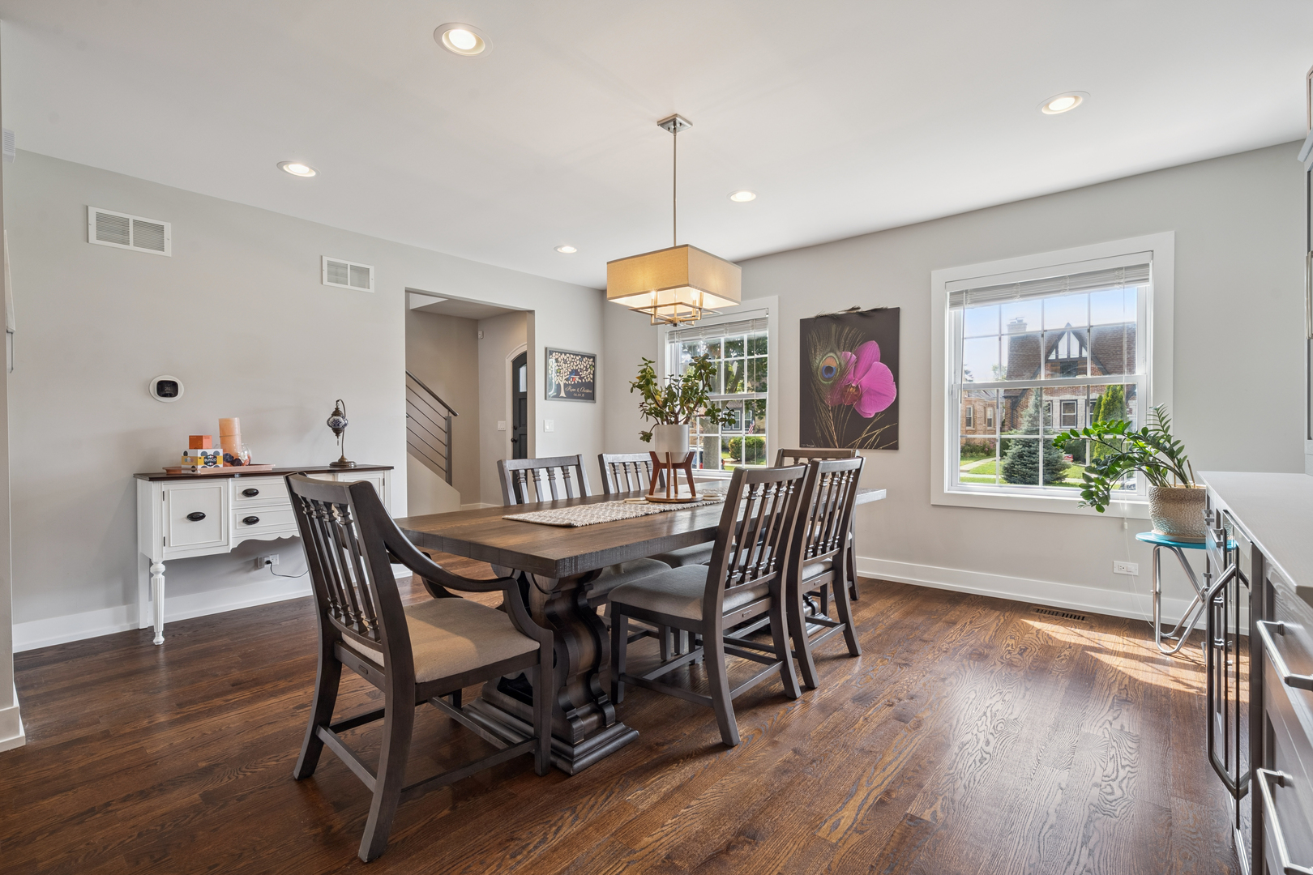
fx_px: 602
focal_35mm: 16
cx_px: 656
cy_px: 438
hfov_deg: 95.0
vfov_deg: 72.1
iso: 320
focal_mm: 16.5
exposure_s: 1/13
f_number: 9
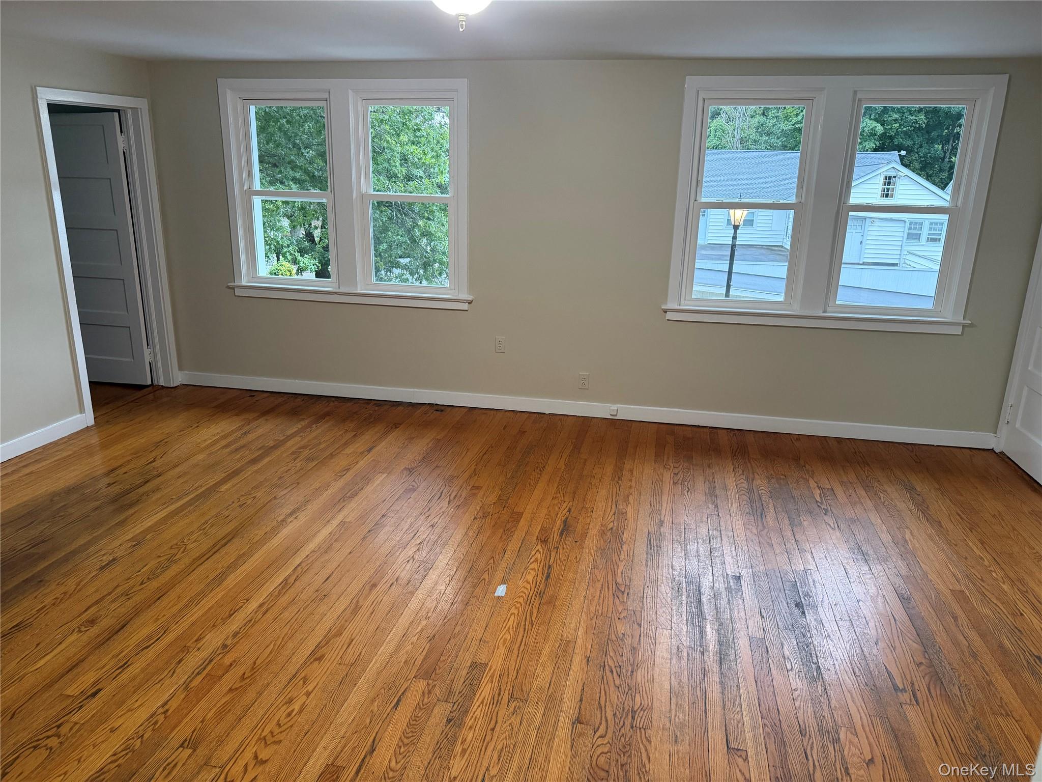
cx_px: 521
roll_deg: -1.7
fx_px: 722
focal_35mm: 24
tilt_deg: -16.4
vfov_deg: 56.8
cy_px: 391
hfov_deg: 71.6
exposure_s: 1/60
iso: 320
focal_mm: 6.76
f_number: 1.78
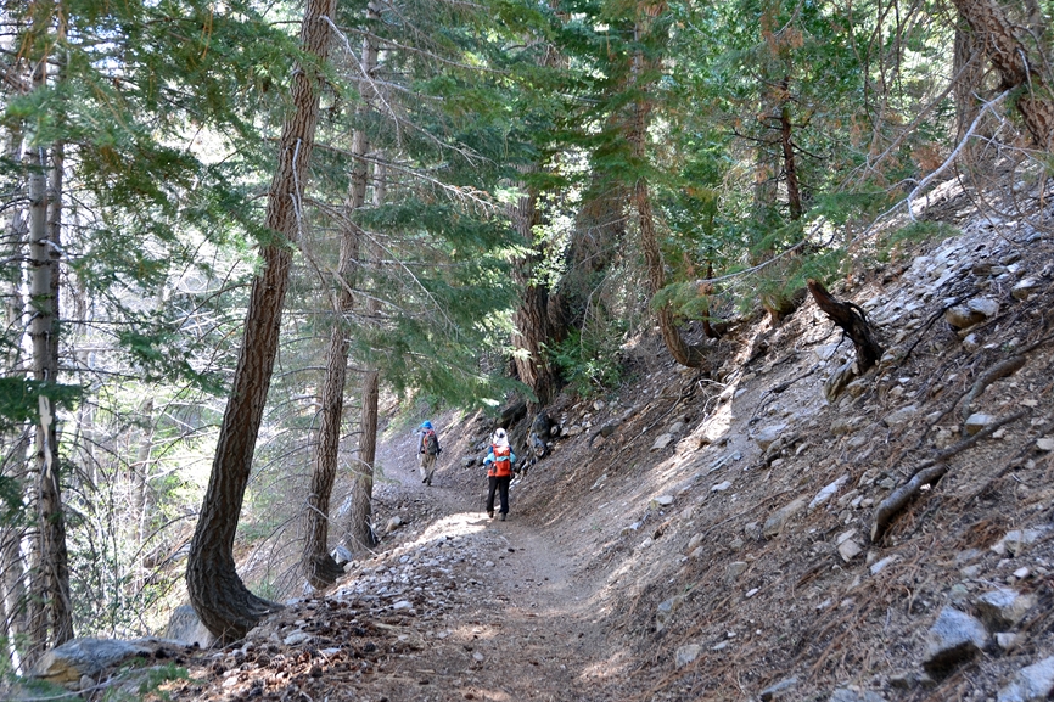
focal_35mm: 28
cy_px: 342
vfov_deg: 46.4
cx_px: 512
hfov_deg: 65.5
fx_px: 820
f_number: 3.5
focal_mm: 18
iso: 160
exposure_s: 1/40
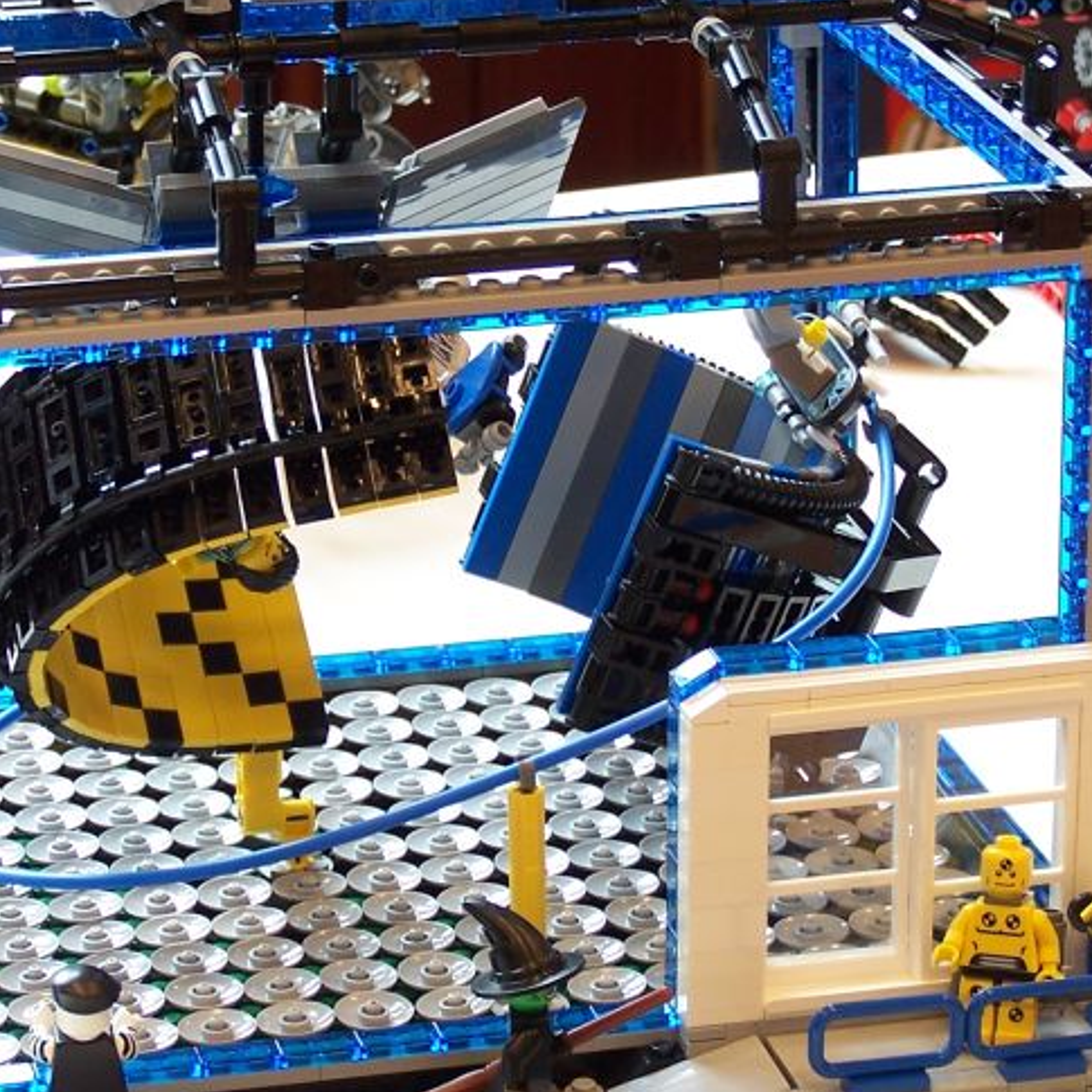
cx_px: 466
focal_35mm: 140
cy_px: 534
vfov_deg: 12.5
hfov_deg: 12.5
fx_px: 4997
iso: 80
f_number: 3.2
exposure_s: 1/15
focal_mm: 12.4
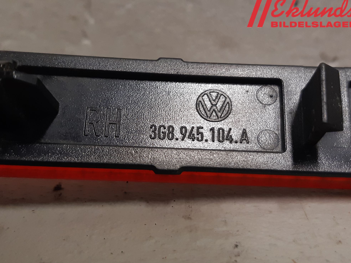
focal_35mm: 27
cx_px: 174
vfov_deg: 51.4
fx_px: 274
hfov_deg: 65.3
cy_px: 134
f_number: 1.7
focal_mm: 3.93
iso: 160
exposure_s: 1/50
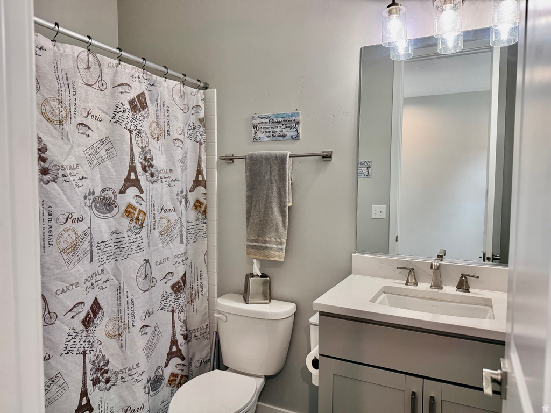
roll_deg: -0.9
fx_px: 382
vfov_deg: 56.8
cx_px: 276
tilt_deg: -2.8
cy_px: 206
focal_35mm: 24
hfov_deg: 71.6
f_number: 1.78
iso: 200
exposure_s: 1/120
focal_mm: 6.76
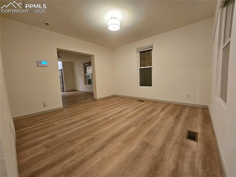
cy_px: 88
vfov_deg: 89.8
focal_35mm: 13
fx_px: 89
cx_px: 118
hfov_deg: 106.2
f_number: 2.2
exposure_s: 1/40
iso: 320
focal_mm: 1.74
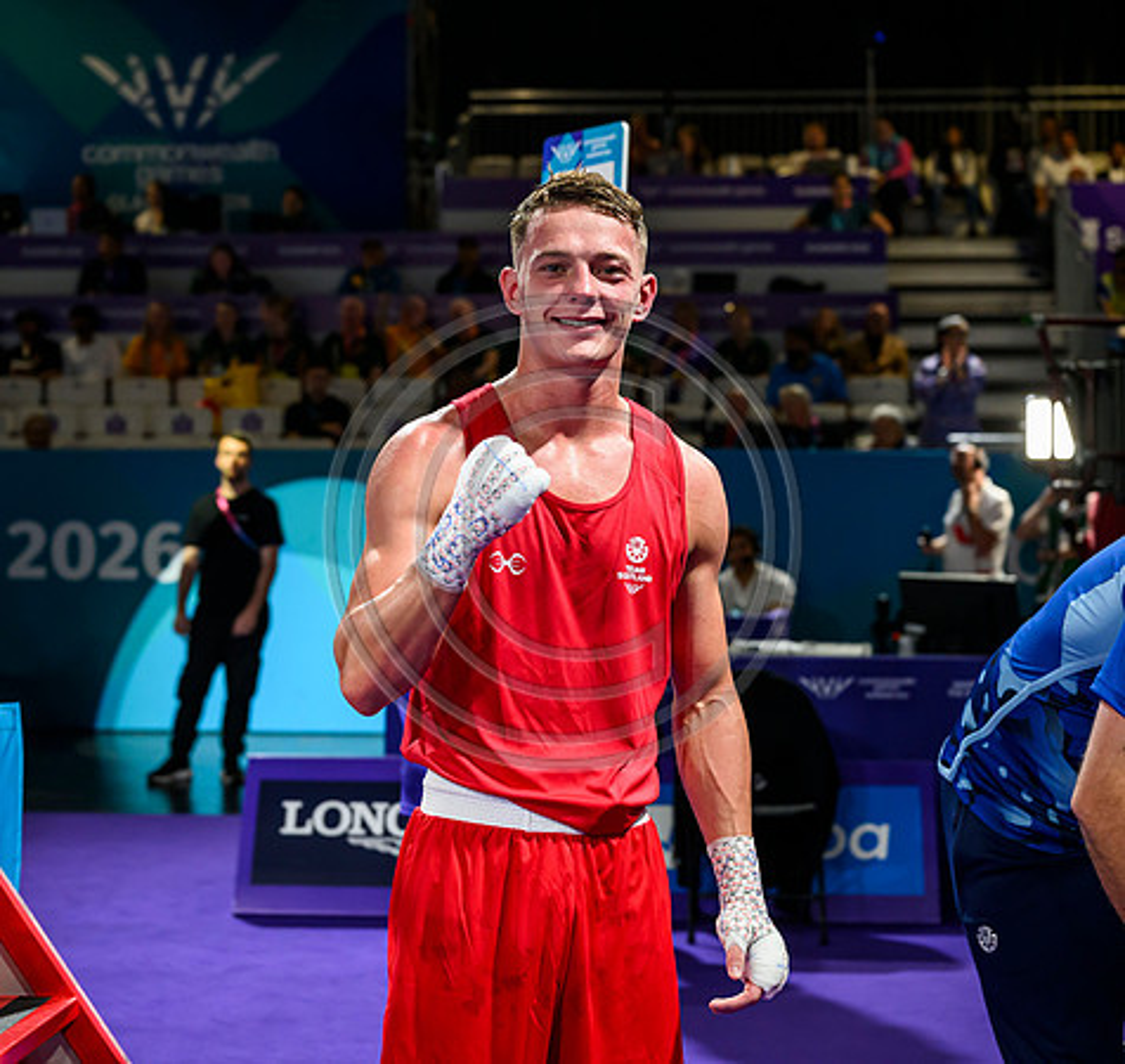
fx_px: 2522
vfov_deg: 23.8
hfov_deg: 25.1
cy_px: 470
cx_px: 545
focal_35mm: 70
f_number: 3.2
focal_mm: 51
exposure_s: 1/1000
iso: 2000
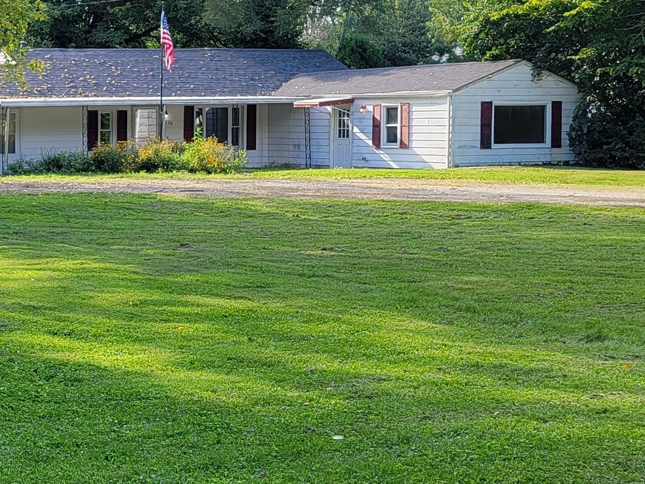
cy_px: 173
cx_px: -118
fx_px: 1397
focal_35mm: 75
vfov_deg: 19.6
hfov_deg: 23.8
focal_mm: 6.7
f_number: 1.8
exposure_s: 1/152
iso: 16
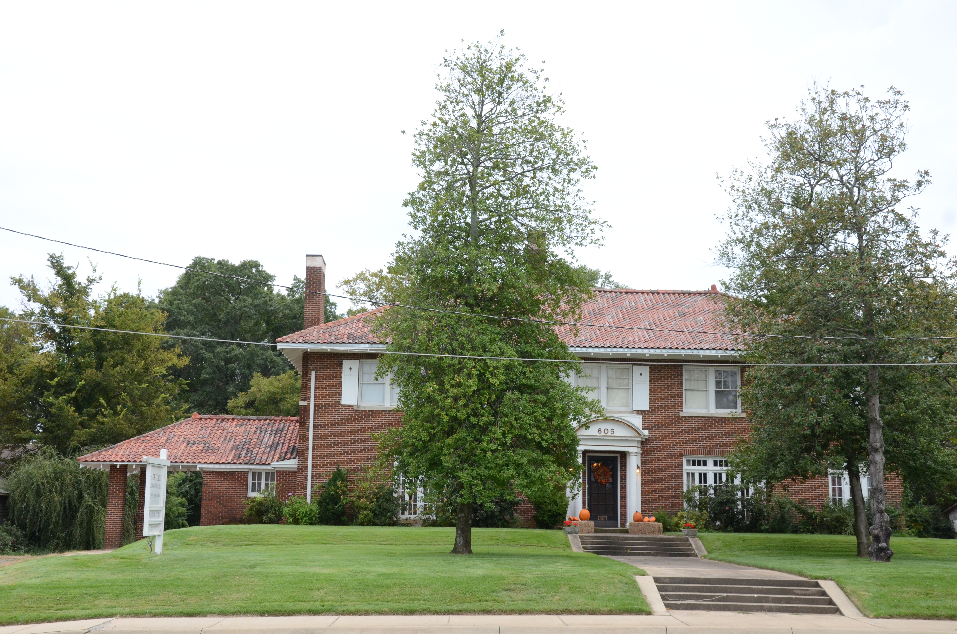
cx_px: 478
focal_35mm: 45
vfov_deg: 29.7
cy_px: 317
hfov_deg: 43.7
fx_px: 1194
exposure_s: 1/250
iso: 1000
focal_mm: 30
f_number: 8
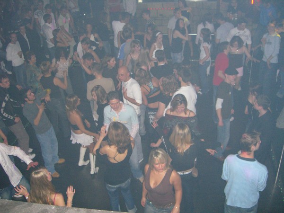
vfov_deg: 37.7
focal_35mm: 38
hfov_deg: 49.0
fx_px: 312
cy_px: 106
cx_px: 142
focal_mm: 7.9
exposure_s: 1/60
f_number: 2.8
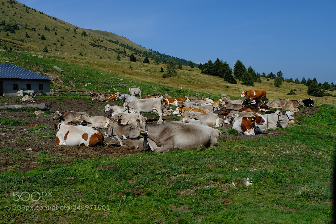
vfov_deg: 28.1
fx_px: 448
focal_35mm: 48
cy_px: 112
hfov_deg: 41.1
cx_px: 168
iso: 200
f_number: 5.6
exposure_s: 1/500
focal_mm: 32.1
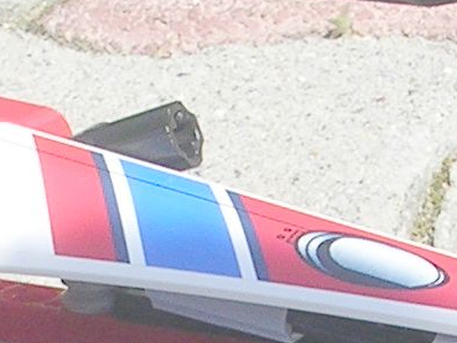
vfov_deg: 7.5
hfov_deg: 10.1
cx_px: 251
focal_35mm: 196
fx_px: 2588
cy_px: 453
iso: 50
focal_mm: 5.8
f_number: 5.6
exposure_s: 1/260
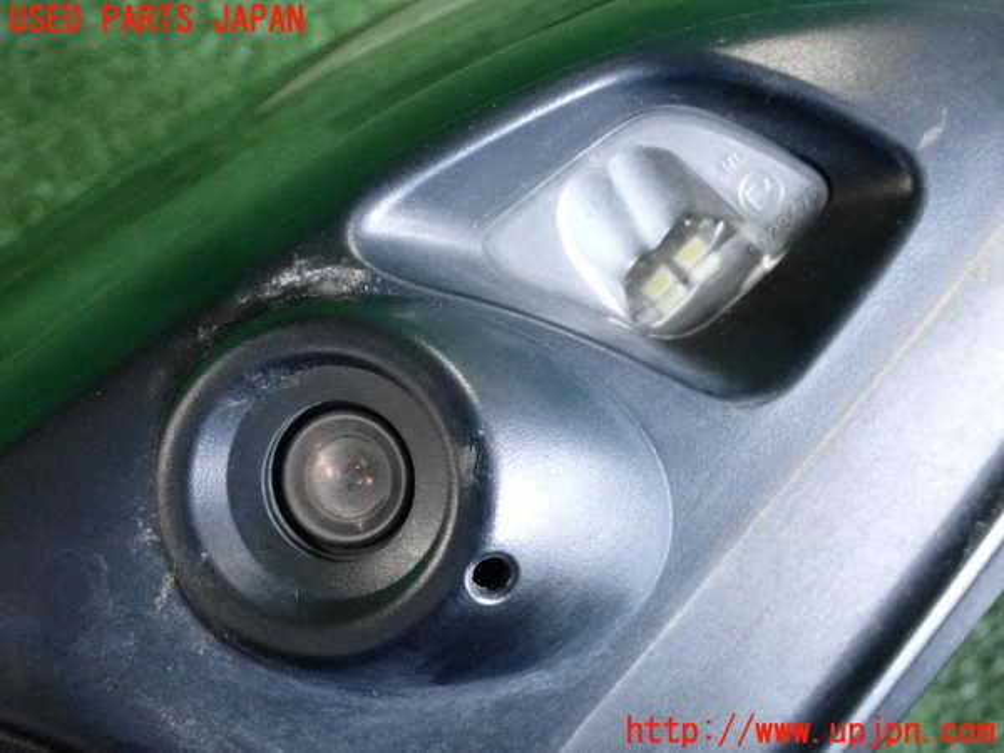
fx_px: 1682
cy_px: 376
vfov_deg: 25.2
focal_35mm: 58
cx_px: 502
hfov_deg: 33.2
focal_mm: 10.35
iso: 2500
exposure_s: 1/125
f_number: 3.5
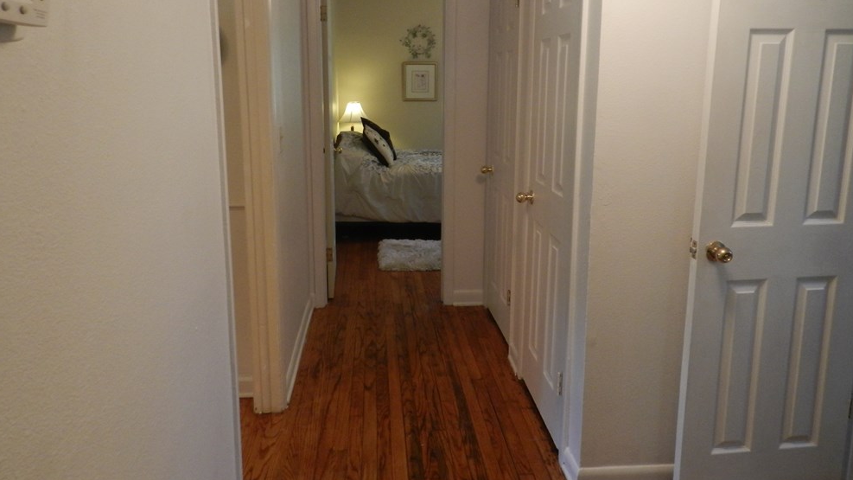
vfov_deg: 44.0
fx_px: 588
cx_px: 418
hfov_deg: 71.9
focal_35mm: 26
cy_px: 178
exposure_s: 1/30
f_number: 3.4
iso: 400
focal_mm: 4
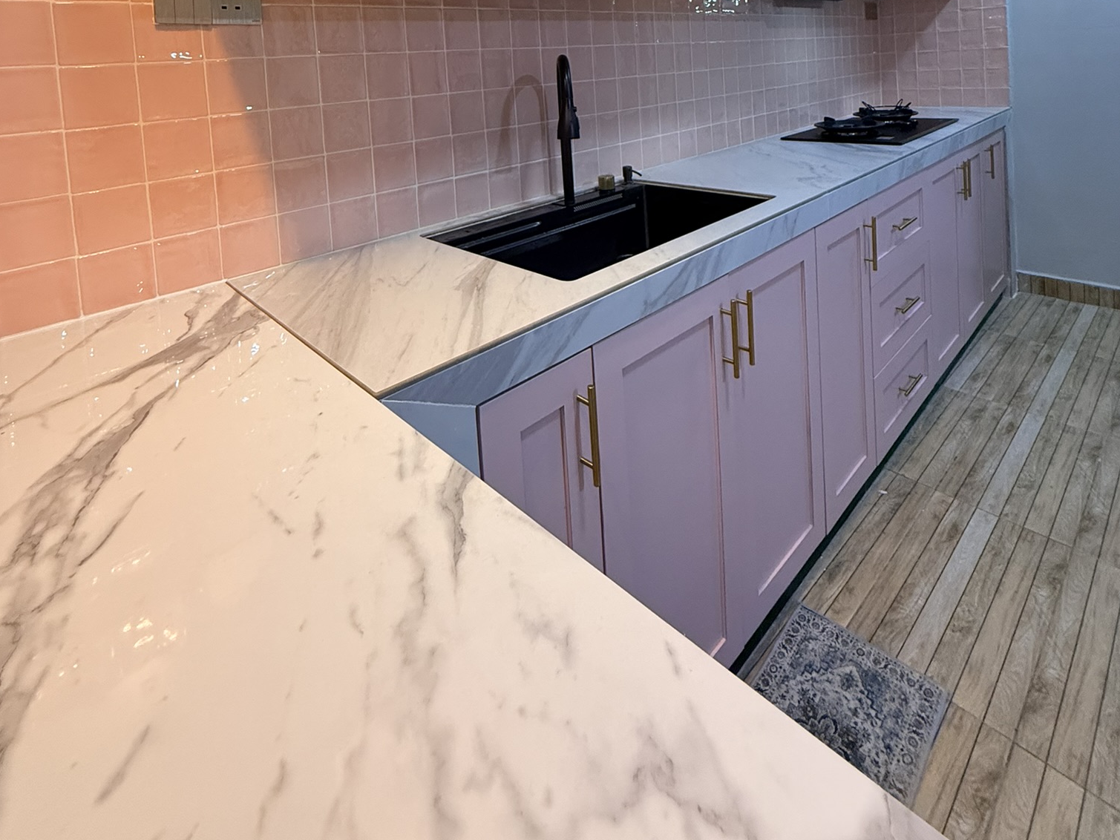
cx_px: 560
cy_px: 97
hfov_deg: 84.7
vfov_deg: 59.4
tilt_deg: -2.9
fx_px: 615
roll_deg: +3.1
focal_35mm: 19
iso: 320
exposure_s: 1/50
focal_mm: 2.22
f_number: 2.2
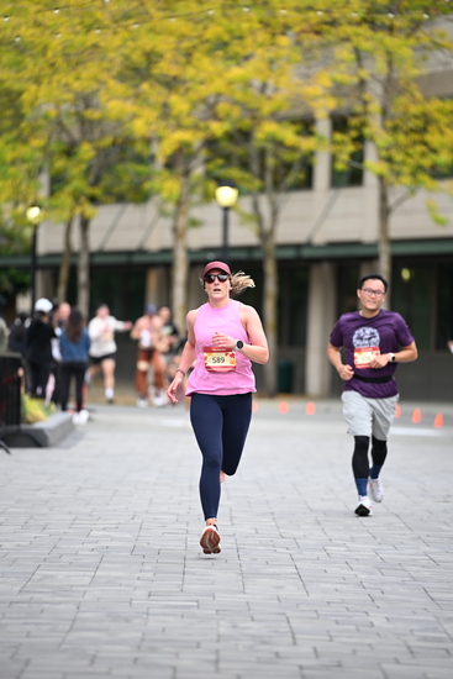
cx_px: 226
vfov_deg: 10.3
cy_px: 340
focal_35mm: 200
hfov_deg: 6.9
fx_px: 3772
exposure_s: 1/1600
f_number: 2.8
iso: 640
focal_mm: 200
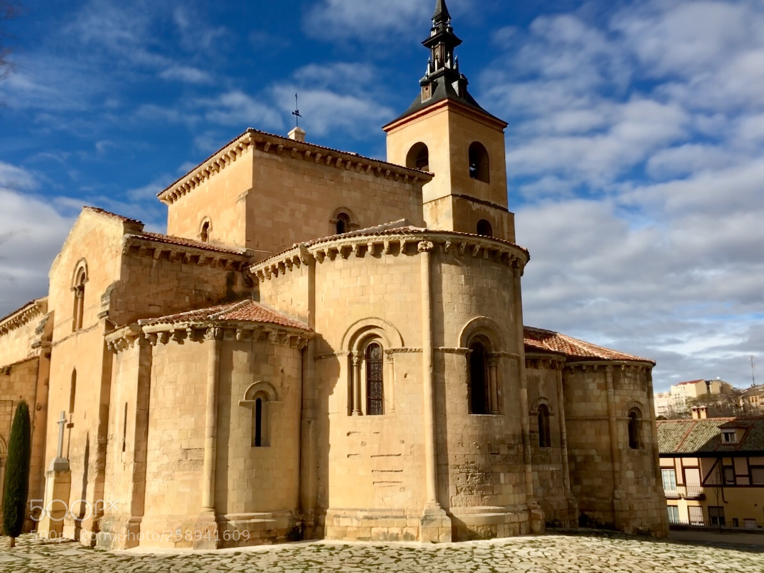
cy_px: 286
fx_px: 640
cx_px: 382
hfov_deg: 61.7
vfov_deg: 48.2
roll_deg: +0.8
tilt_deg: +12.5
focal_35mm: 29
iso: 25
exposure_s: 1/2747
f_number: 2.2
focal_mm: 4.15
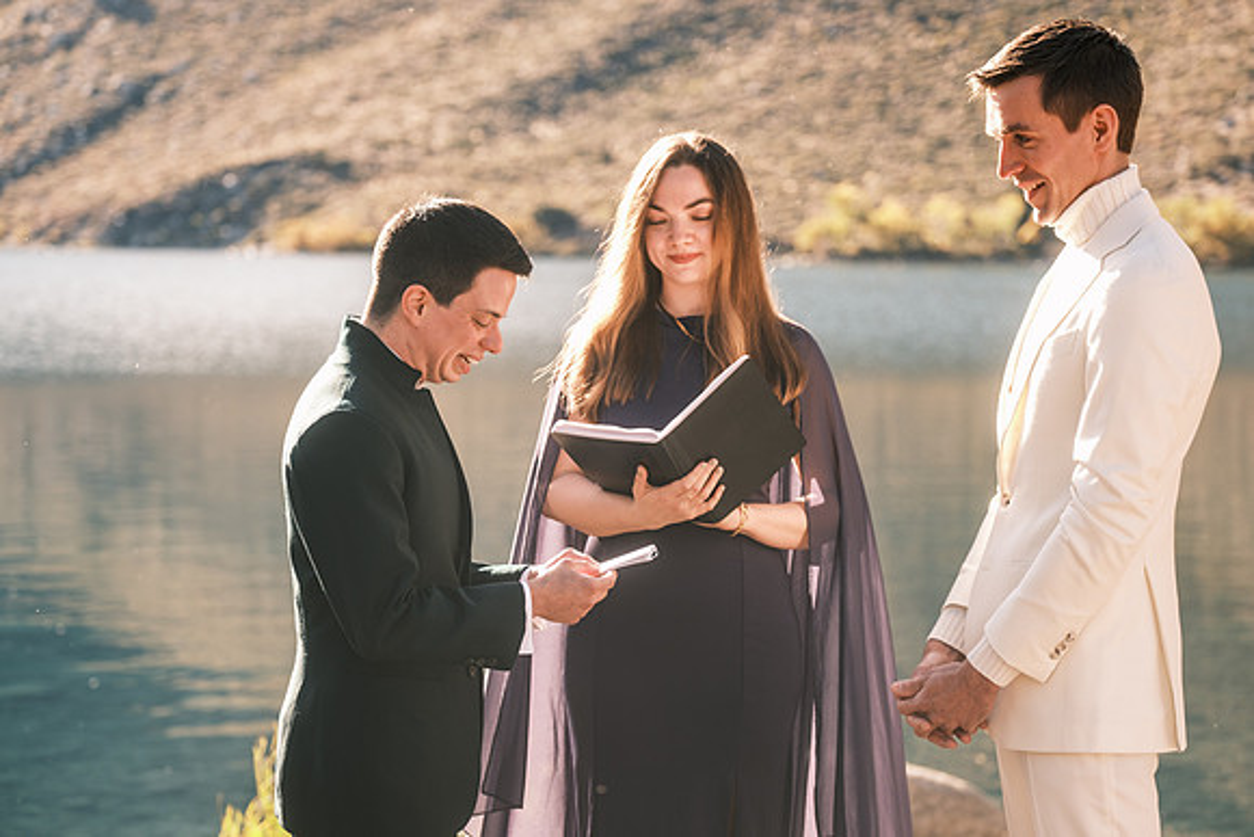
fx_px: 3310
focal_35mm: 95
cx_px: 627
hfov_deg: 21.5
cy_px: 418
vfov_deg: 14.4
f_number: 2.8
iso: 200
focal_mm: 63.4
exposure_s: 1/400
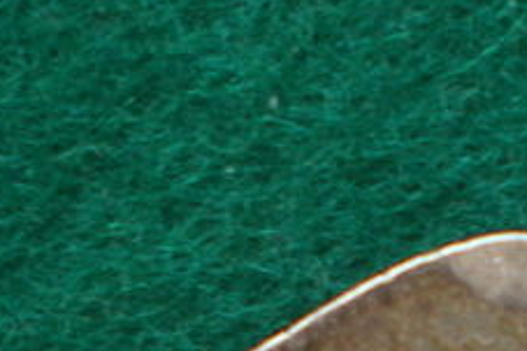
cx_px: 662
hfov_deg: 11.5
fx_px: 2545
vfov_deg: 7.4
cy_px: 851
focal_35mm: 174
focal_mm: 6.3
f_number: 3.1
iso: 125
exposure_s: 1/50
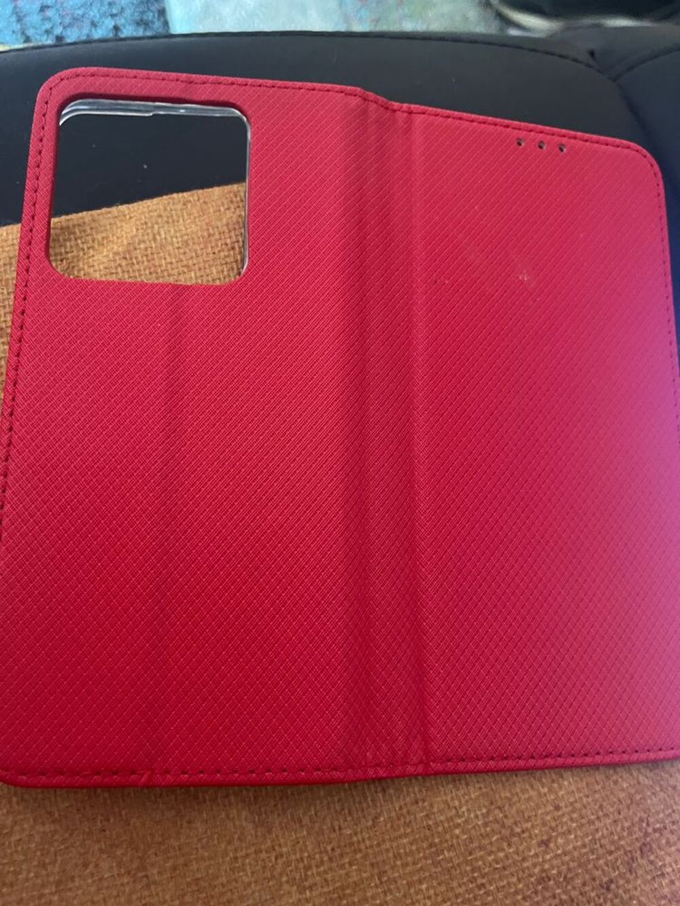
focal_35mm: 25
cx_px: 340
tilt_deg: -69.1
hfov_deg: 54.9
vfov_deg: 69.4
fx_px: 655
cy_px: 453
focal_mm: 5.1
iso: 500
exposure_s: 1/25
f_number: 1.6
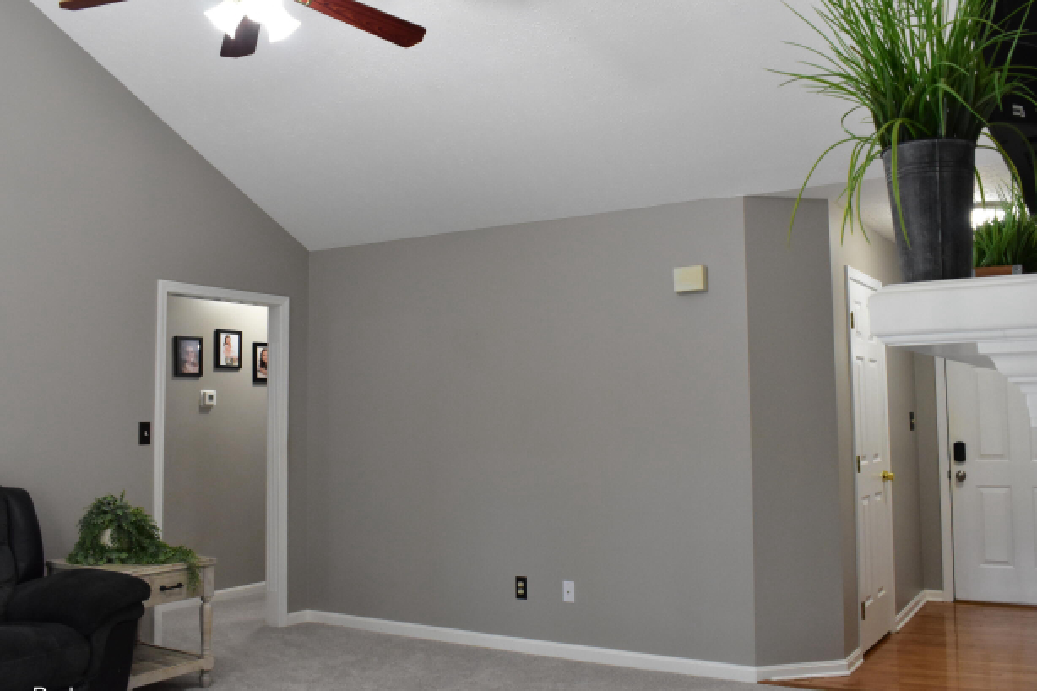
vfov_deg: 39.9
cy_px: 313
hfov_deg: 57.2
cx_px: 512
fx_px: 950
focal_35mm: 33
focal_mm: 18
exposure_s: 1/50
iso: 1600
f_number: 8
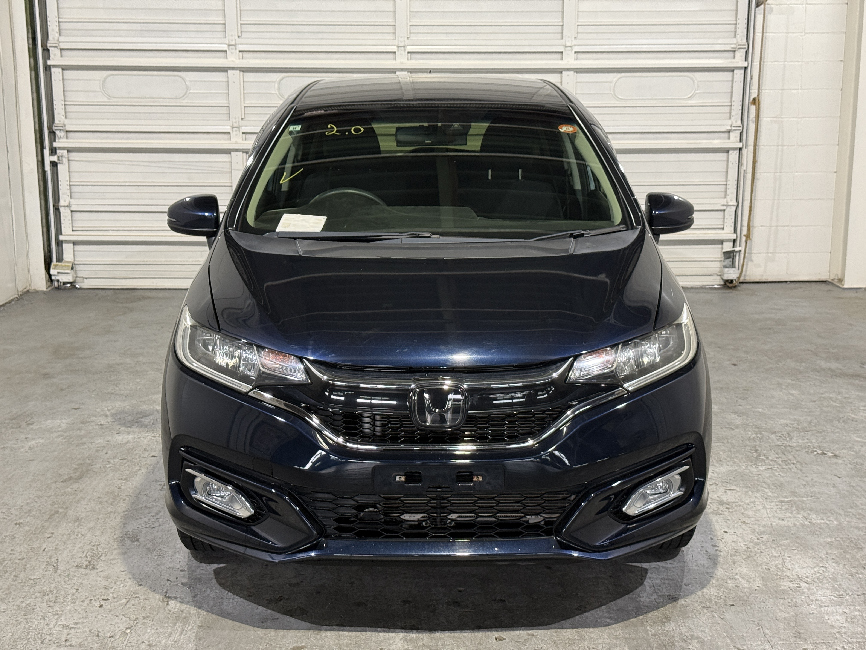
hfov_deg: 39.7
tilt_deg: -11.9
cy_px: 325
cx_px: 433
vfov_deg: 30.3
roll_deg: +0.0
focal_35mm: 48
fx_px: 1201
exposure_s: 1/60
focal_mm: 6.76
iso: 200
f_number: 1.78
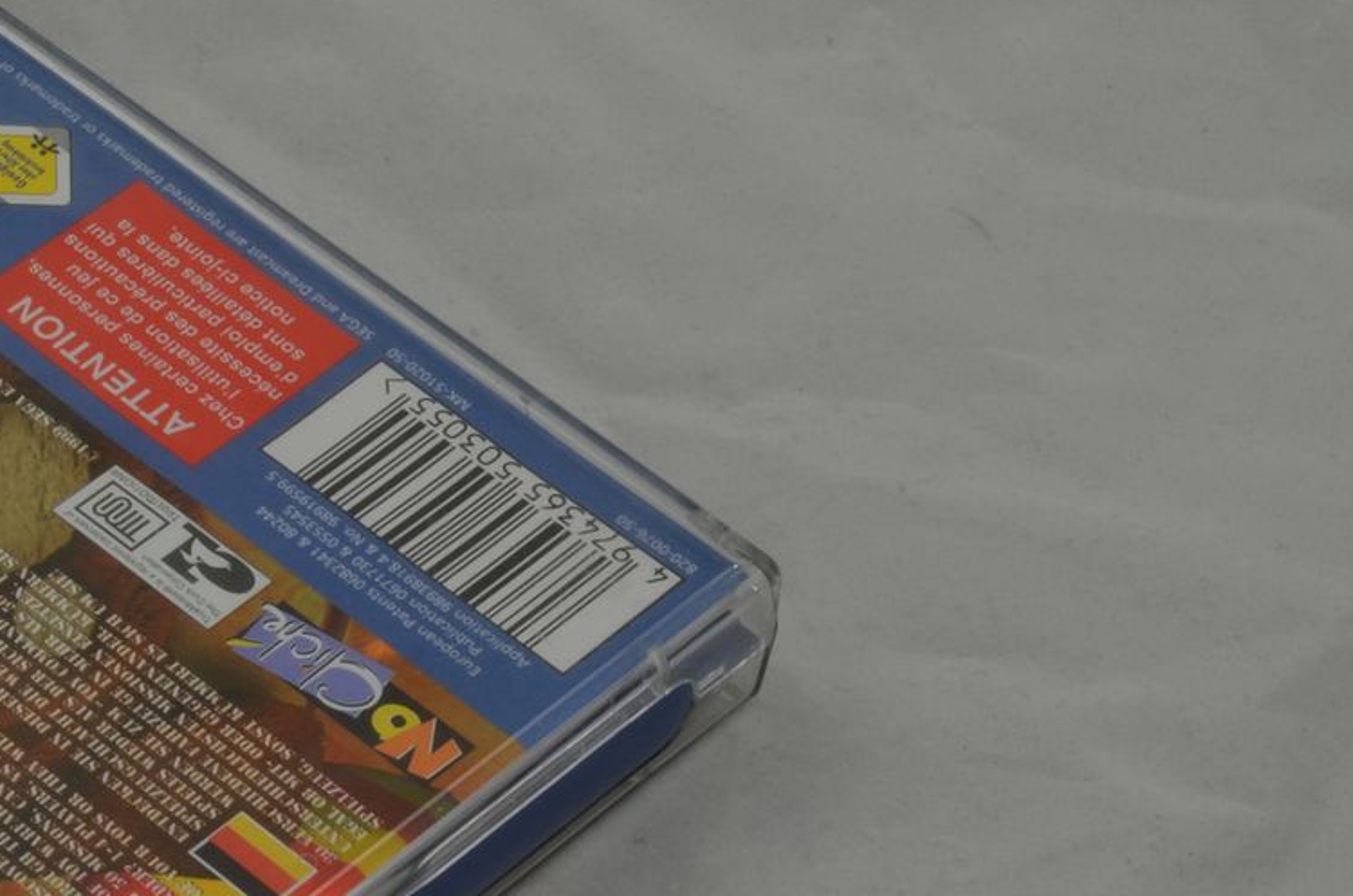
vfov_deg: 9.5
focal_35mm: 144
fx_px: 5402
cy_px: 616
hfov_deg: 14.0
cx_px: -78
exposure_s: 1/3
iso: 100
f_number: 20
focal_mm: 40
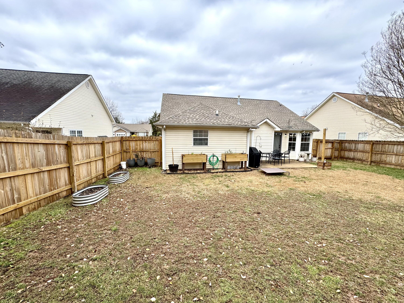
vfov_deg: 85.7
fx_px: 163
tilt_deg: -6.5
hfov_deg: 102.1
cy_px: 152
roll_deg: -0.6
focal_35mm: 14
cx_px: 202
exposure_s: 1/763
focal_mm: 2.22
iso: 40
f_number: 2.2
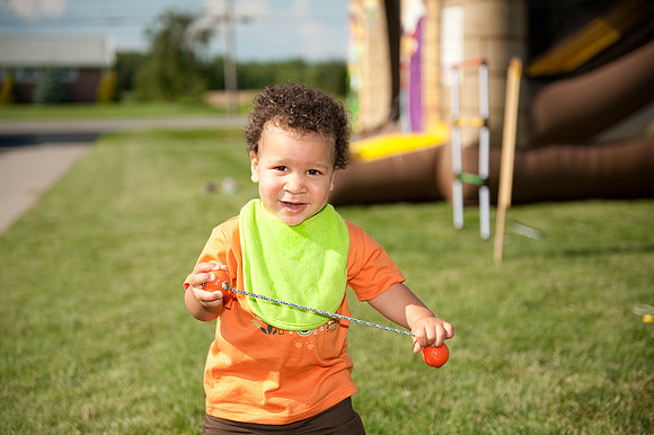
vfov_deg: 23.4
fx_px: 1053
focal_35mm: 58
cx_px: 327
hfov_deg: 34.5
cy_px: 218
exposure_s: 1/6400
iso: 250
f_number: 2.8
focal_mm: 58
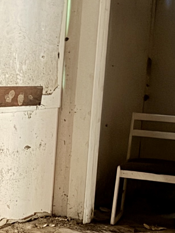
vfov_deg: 16.5
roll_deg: -0.8
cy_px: 203
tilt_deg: -16.1
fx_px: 795
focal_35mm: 118
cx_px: -89
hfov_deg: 12.0
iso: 1000
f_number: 1.78
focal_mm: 6.76
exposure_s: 1/14
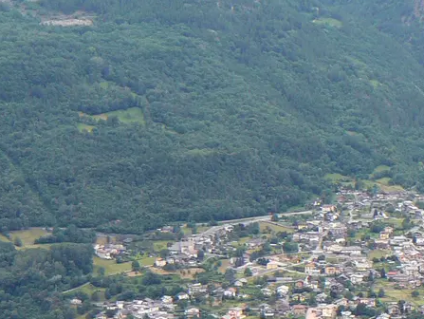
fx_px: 1263
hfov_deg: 18.8
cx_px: 366
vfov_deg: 14.2
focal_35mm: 103
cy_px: 303
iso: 80
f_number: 5.6
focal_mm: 6
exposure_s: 1/125
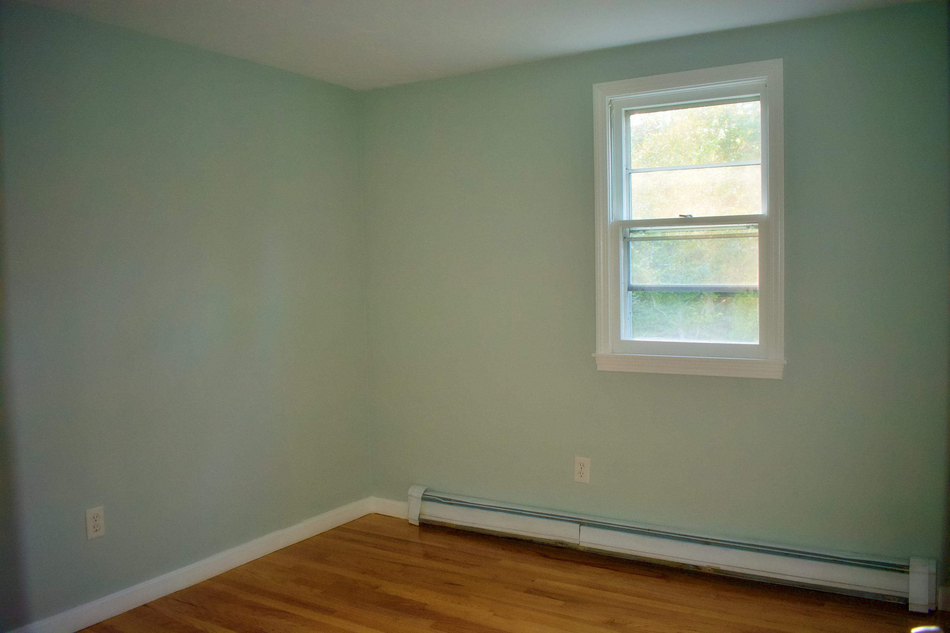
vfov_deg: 43.6
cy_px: 316
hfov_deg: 61.9
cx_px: 475
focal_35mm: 30
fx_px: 792
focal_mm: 20
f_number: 3.5
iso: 1600
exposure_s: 1/200
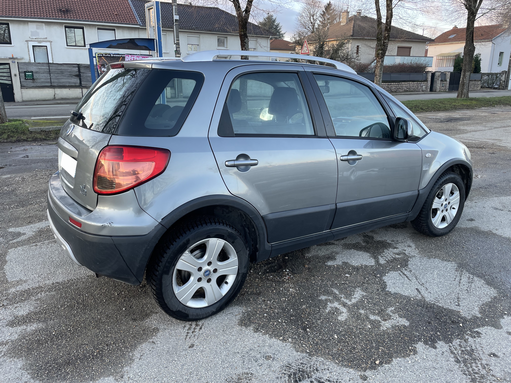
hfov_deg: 67.3
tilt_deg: -15.5
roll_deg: -0.4
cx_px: 256
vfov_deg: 53.1
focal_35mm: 26
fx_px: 384
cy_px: 192
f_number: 1.6
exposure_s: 1/121
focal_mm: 4.2
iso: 32
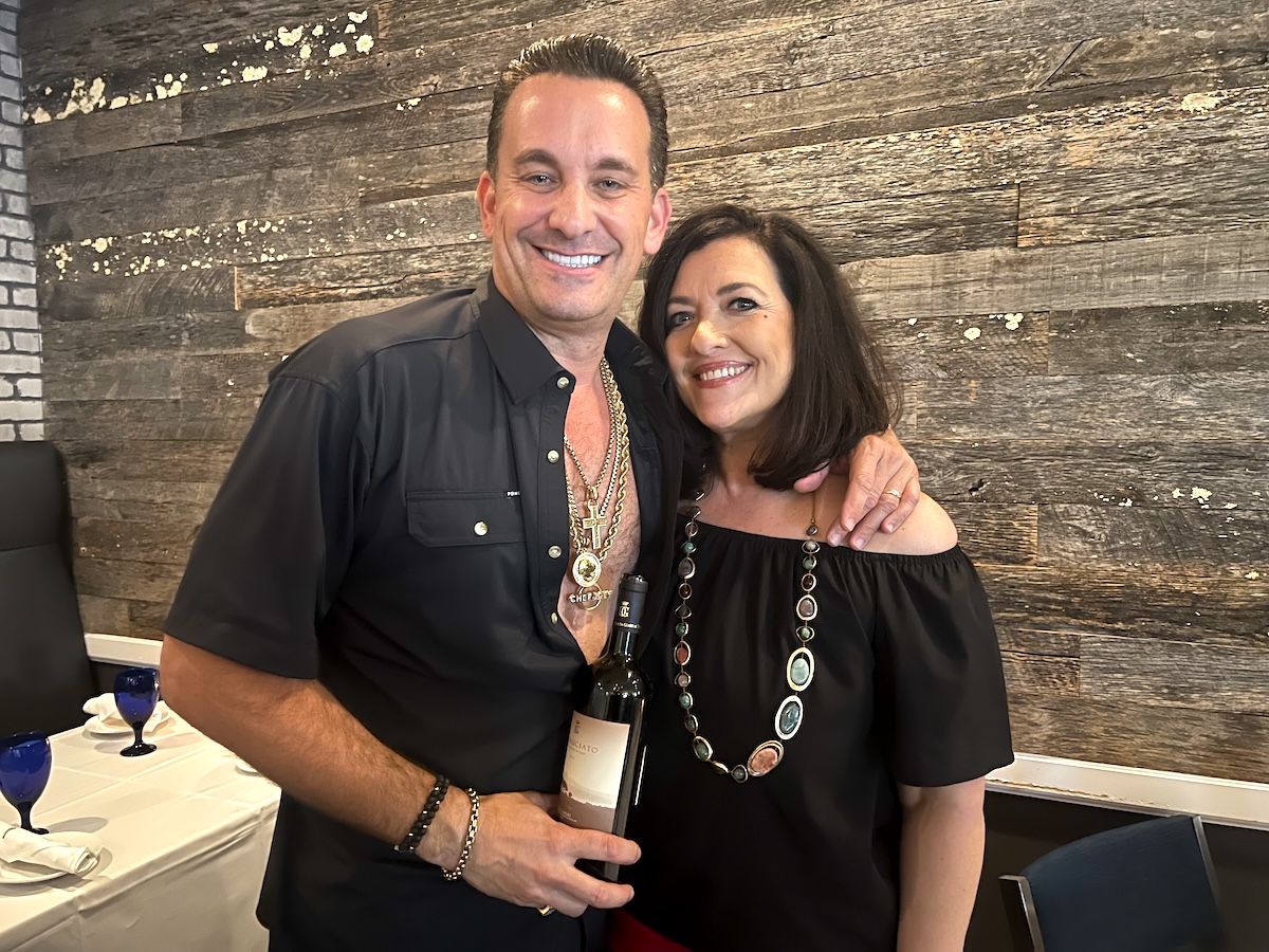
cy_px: 476
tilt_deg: -4.5
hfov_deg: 67.3
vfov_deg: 53.1
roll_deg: +1.1
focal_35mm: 26
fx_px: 953
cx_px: 634
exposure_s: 1/17
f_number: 1.5
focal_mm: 5.7
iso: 1000
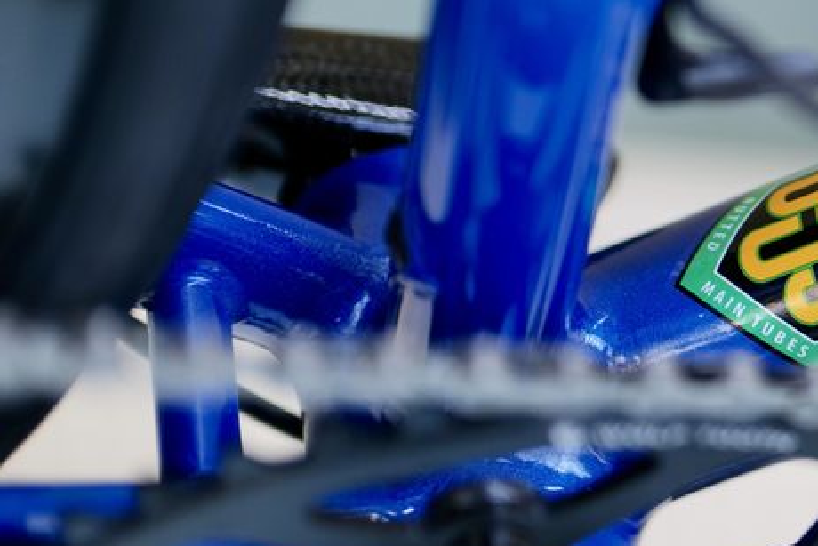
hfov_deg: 14.0
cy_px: 186
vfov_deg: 9.9
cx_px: 1136
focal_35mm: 139
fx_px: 3159
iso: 100
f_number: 1.4
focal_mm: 50
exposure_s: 1/160
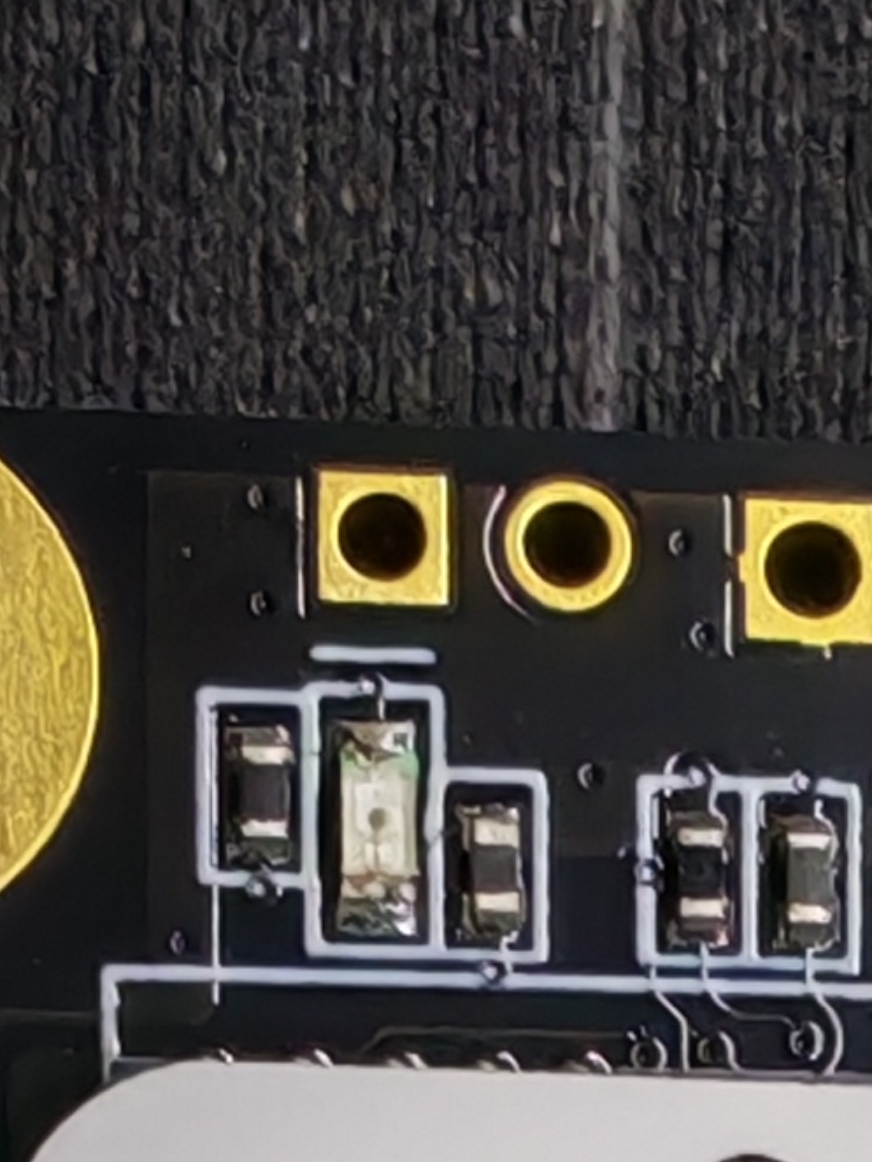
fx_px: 4867
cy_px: 2954
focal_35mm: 145
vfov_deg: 11.0
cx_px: 972
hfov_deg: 10.1
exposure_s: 1/50
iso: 100
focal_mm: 1.96
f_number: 2.2
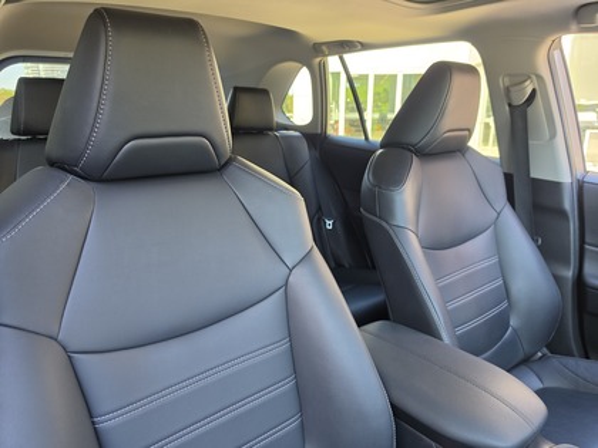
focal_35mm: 23
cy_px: 224
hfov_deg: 73.9
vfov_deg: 58.9
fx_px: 397
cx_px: 299
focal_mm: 6.5
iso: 80
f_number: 1.4
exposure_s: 1/180
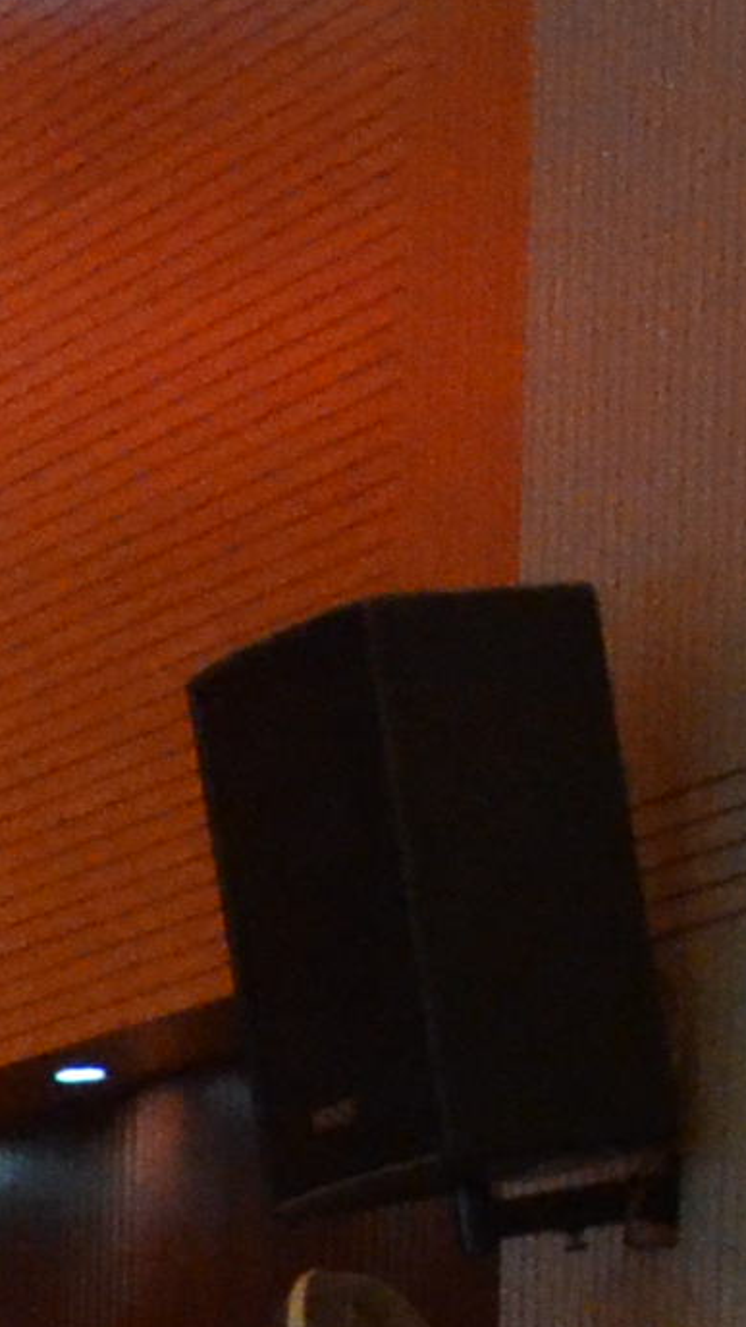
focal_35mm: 236
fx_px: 8290
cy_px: 2706
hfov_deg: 4.4
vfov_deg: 8.6
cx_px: -3024
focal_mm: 21
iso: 3200
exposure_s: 1/80
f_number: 4.5
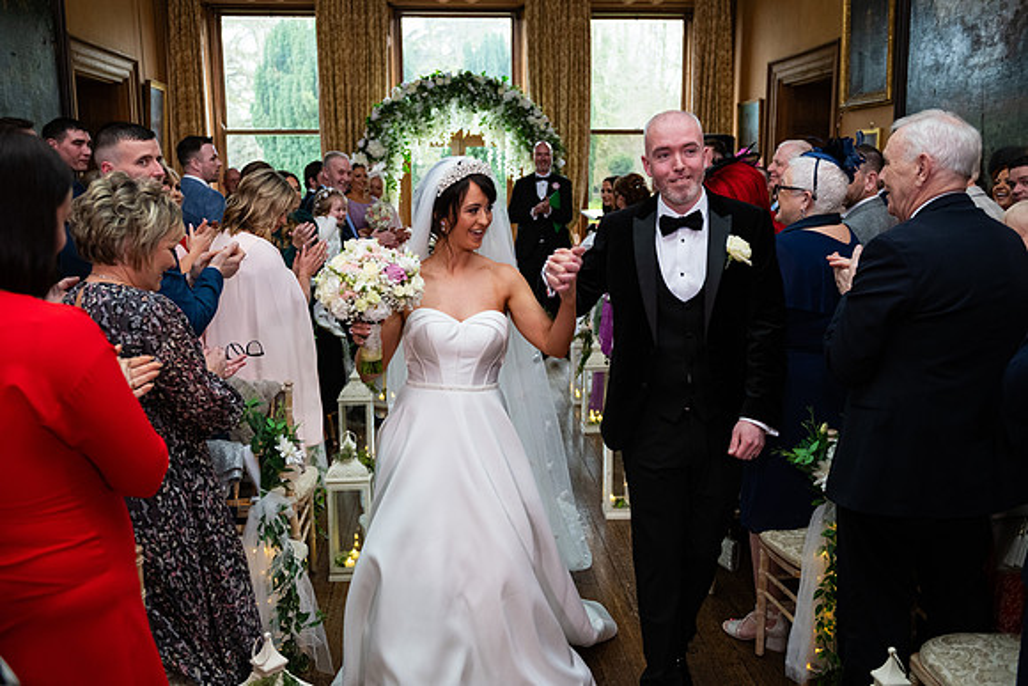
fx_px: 945
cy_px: 343
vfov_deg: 39.9
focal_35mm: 33
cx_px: 514
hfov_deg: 57.1
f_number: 3.5
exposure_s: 1/160
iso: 1000
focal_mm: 32
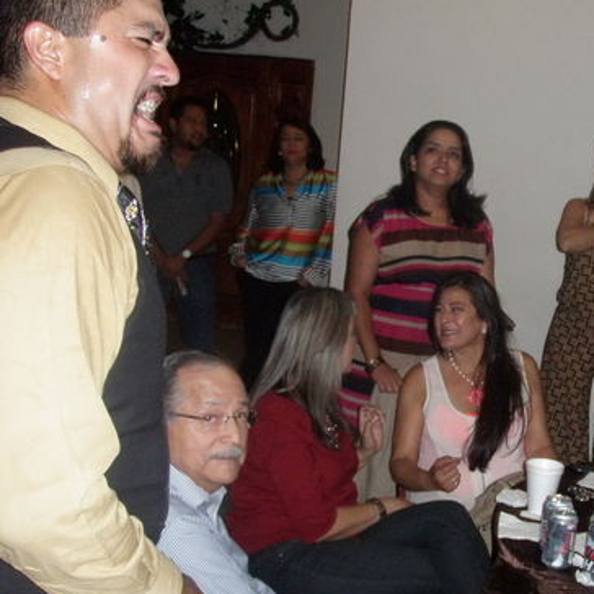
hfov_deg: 28.4
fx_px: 1145
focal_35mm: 59
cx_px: 483
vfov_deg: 29.0
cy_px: 344
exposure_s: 1/30
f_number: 3.5
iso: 320
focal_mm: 6.7
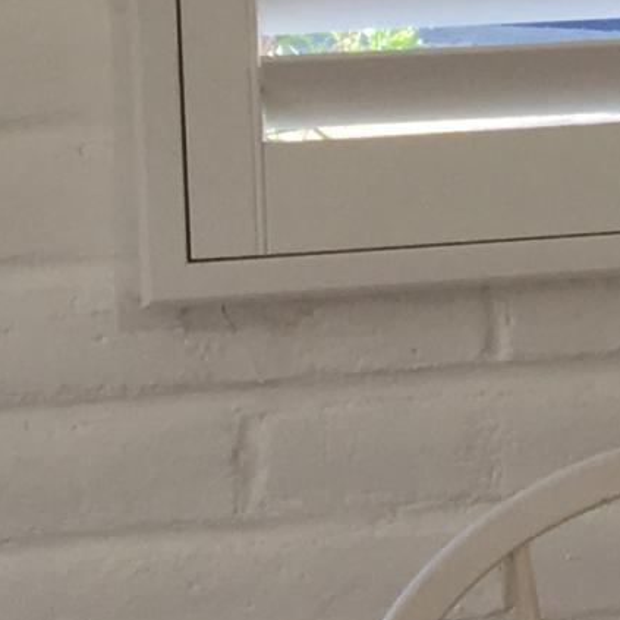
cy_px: -125
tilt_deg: -3.6
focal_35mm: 182
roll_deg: +0.9
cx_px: 1516
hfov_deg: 8.7
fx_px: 3688
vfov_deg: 9.5
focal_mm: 4.15
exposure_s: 1/155
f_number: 2.2
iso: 25
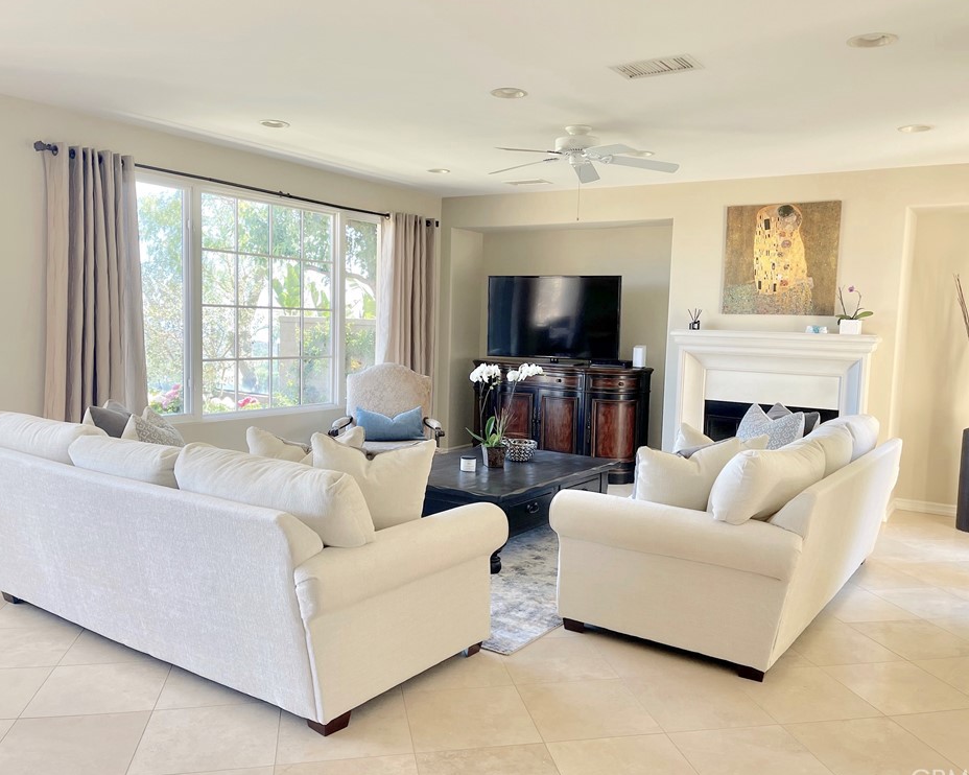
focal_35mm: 28
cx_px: 501
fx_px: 803
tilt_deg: -5.1
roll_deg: -1.9
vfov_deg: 51.5
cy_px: 393
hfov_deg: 62.2
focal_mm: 5.1
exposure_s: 1/121
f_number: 1.6
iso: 50
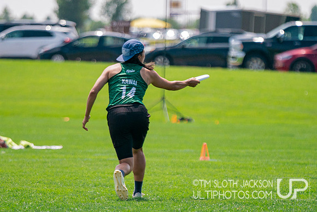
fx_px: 3701
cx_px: 138
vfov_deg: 3.3
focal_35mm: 420
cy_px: 142
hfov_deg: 4.9
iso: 500
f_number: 2.8
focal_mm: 200
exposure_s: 1/10000
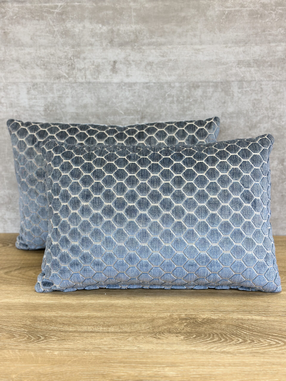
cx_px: 143
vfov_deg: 39.7
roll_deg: +0.8
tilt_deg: -17.4
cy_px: 190
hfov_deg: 30.3
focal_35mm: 48
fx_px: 529
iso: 100
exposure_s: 1/170
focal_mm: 6.86
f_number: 1.78
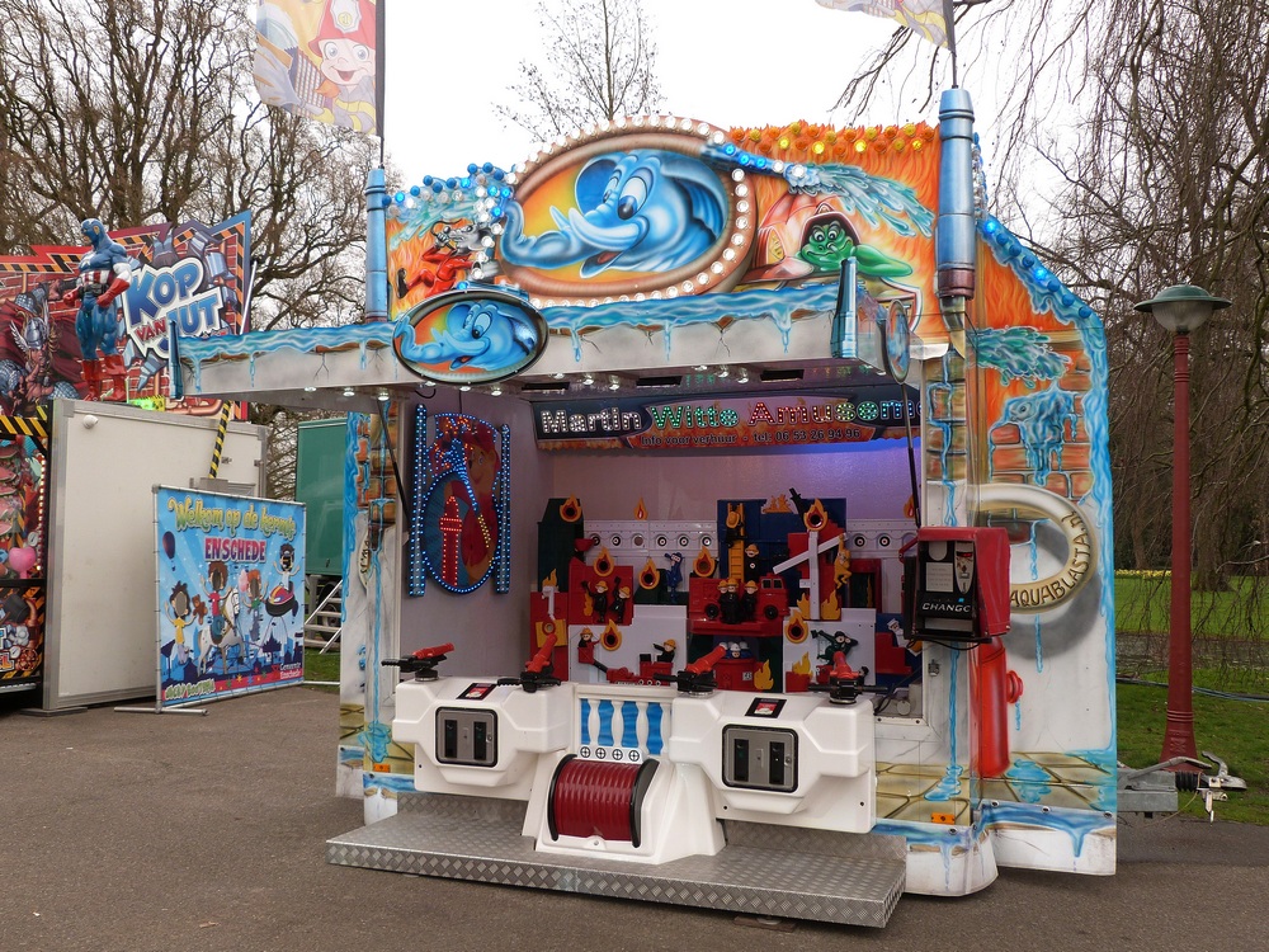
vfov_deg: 45.4
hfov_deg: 58.4
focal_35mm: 31
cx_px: 634
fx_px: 1136
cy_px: 476
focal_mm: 5.4
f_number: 4
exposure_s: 1/160
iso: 100
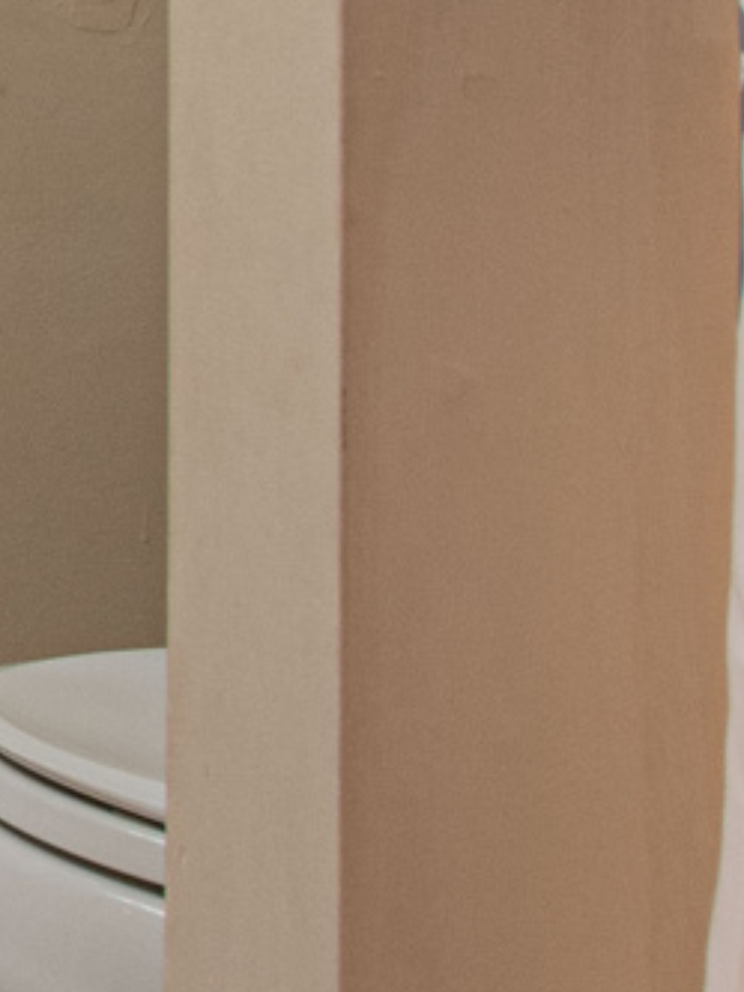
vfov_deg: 13.1
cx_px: -2743
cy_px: -752
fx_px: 3926
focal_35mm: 137
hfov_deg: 6.7
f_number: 9
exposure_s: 1/2.5
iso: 140
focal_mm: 14
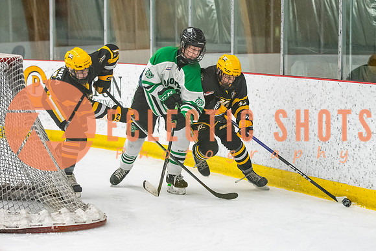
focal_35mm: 163
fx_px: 1707
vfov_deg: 8.4
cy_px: 112
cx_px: 200
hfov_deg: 12.6
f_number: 2.8
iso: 4000
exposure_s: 1/800
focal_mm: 92
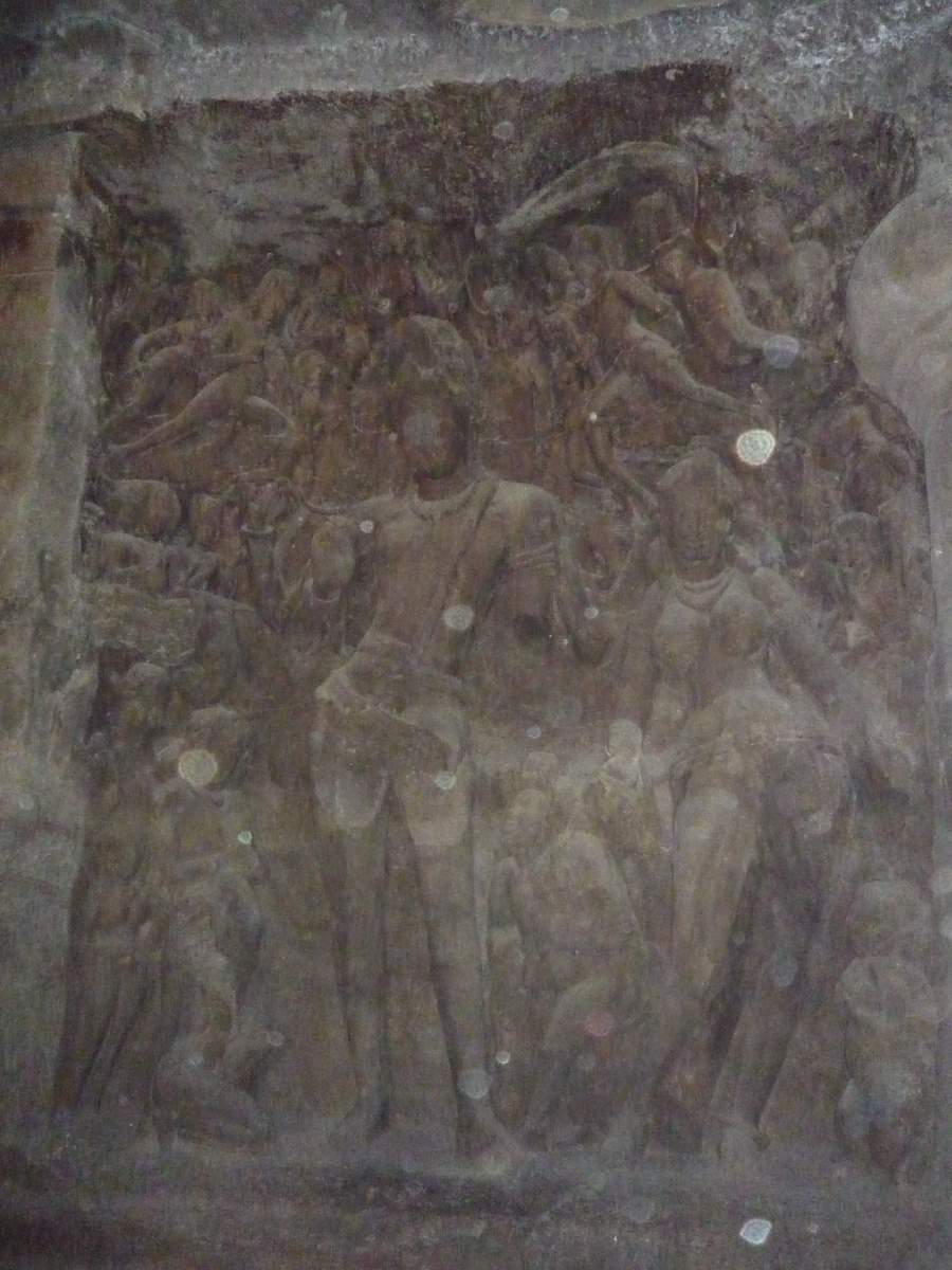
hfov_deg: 48.2
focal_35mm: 29
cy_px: 635
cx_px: 476
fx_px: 1063
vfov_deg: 61.7
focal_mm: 4.4
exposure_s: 1/30
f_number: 2.8
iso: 1600
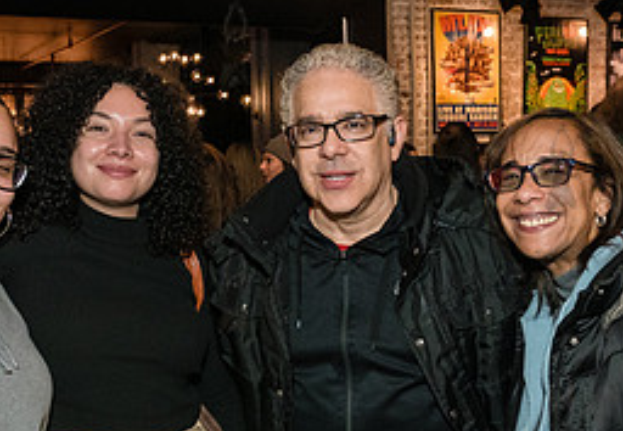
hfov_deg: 33.0
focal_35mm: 60
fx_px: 1050
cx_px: 315
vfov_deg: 23.2
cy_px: 251
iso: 4000
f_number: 4
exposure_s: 1/160
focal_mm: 24
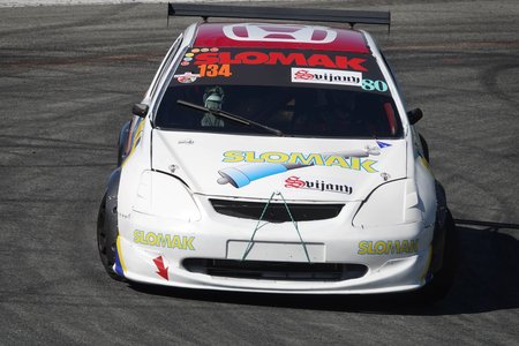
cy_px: 173
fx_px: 4757
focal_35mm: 330
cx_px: 260
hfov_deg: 6.2
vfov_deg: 4.2
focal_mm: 120.91
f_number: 5.6
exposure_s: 1/800
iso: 100
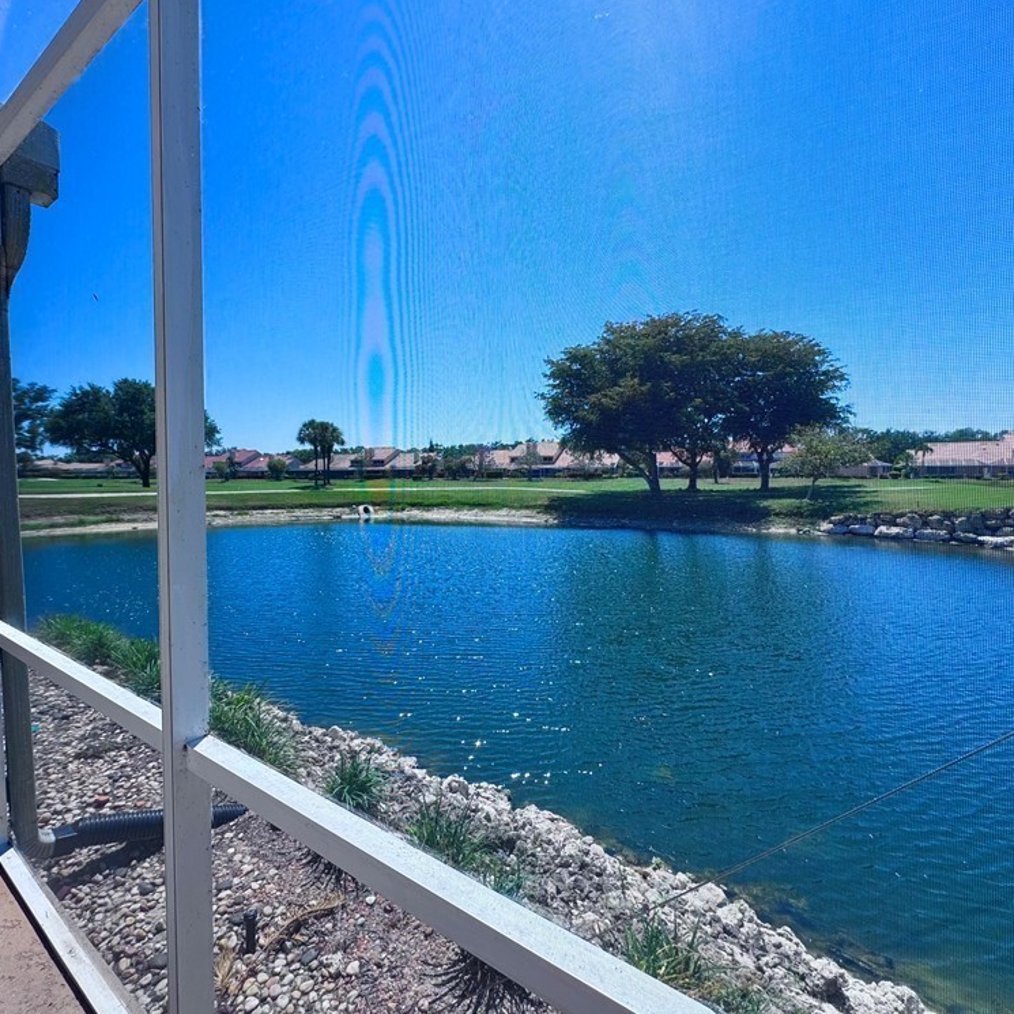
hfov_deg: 83.8
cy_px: 495
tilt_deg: -3.6
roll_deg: +0.1
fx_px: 563
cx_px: 470
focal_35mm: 17
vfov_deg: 84.0
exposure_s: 1/1506
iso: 50
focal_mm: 2.22
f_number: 2.2
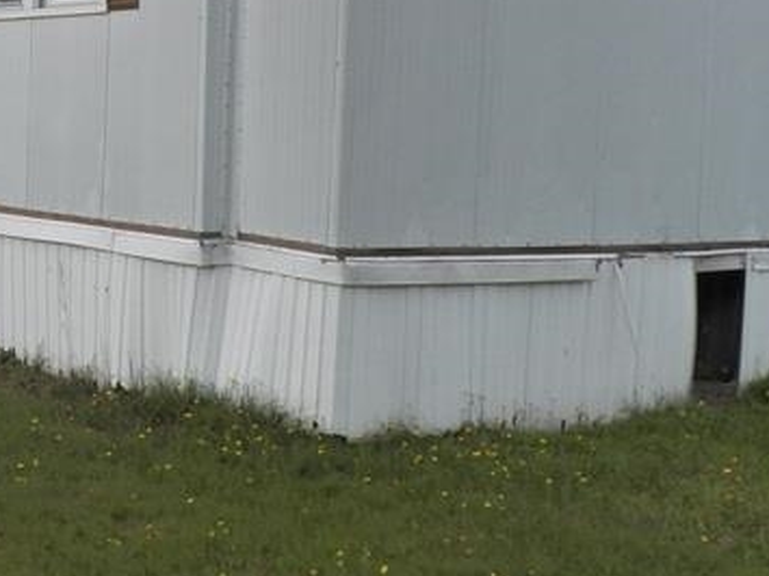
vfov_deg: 20.5
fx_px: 1577
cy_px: 112
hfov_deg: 25.8
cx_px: -24
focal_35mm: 71
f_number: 4
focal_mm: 4.9
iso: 125
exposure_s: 1/800
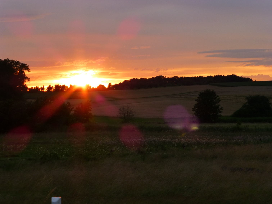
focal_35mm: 102
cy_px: 102
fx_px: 801
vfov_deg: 14.5
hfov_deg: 19.3
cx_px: 136
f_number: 5.3
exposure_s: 1/60
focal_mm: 18.2
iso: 160
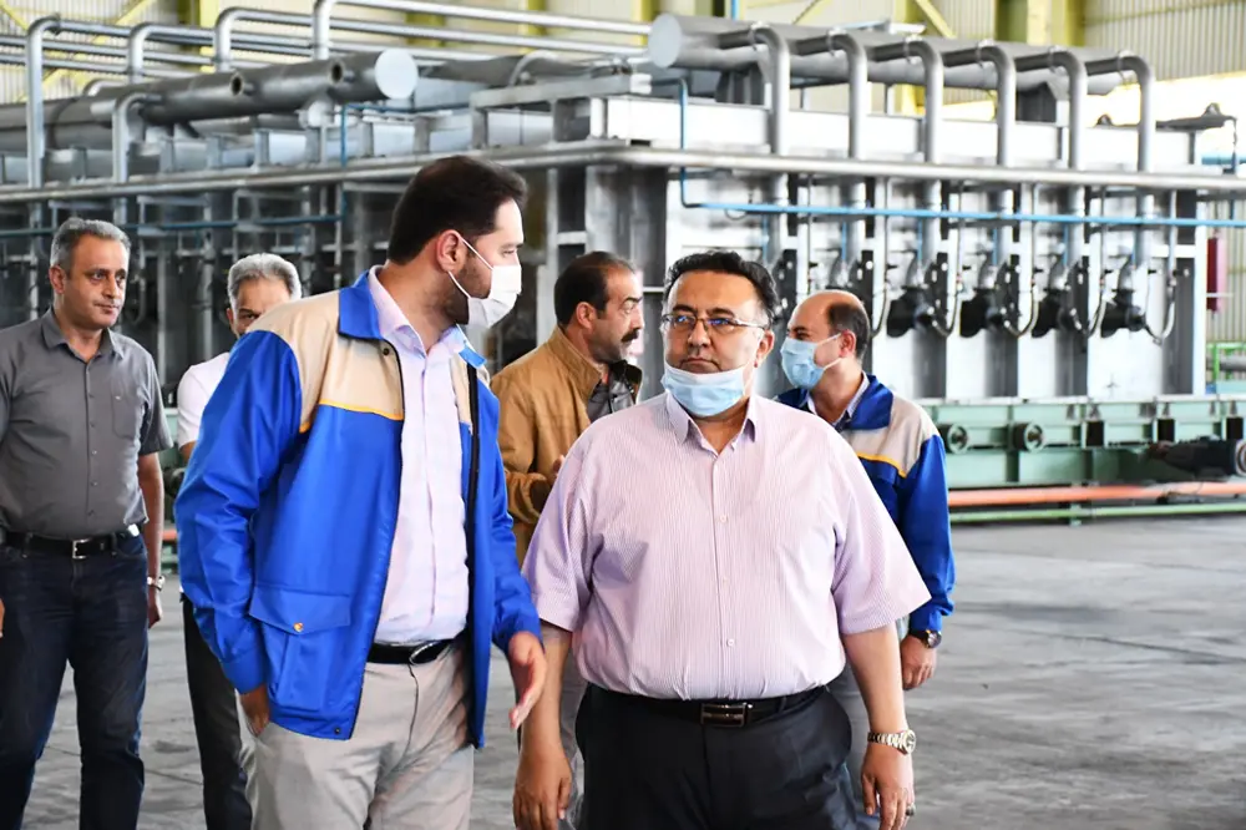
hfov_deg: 26.0
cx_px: 623
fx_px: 2699
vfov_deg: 17.5
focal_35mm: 78
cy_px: 415
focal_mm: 52
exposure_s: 1/100
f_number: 4.8
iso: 3200
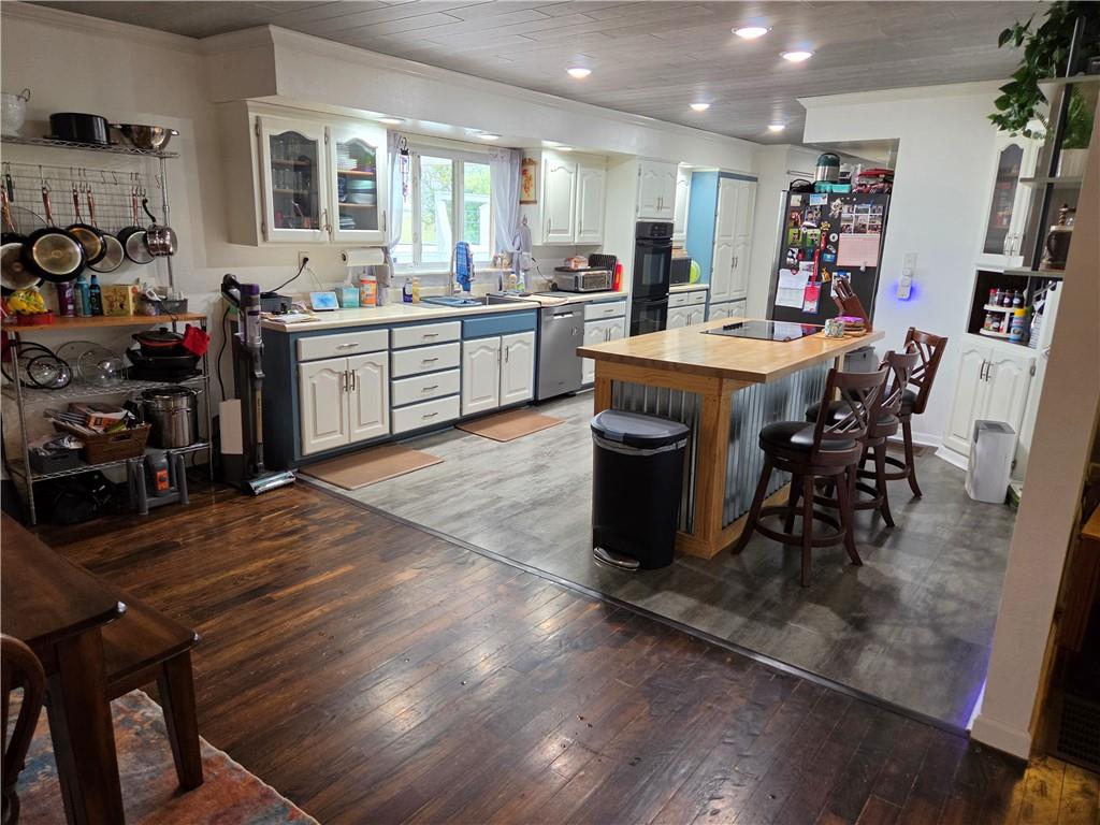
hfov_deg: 73.9
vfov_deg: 58.9
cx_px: 550
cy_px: 412
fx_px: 731
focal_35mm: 23
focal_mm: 5.4
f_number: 1.8
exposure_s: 1/120
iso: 250
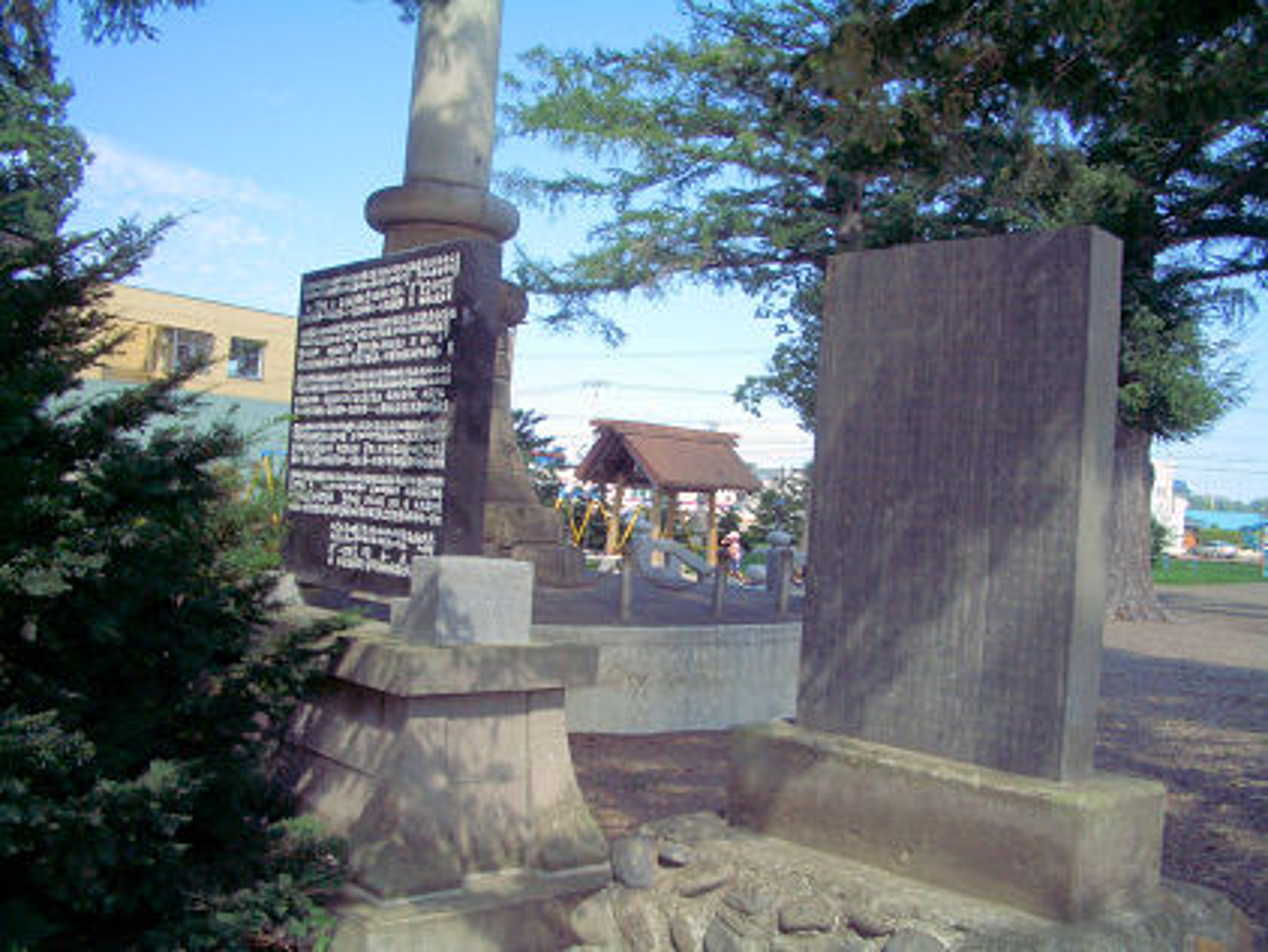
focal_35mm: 35
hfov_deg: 52.6
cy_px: 476
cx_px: 634
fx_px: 1283
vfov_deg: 40.7
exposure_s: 1/320
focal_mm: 5.8
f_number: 4.3
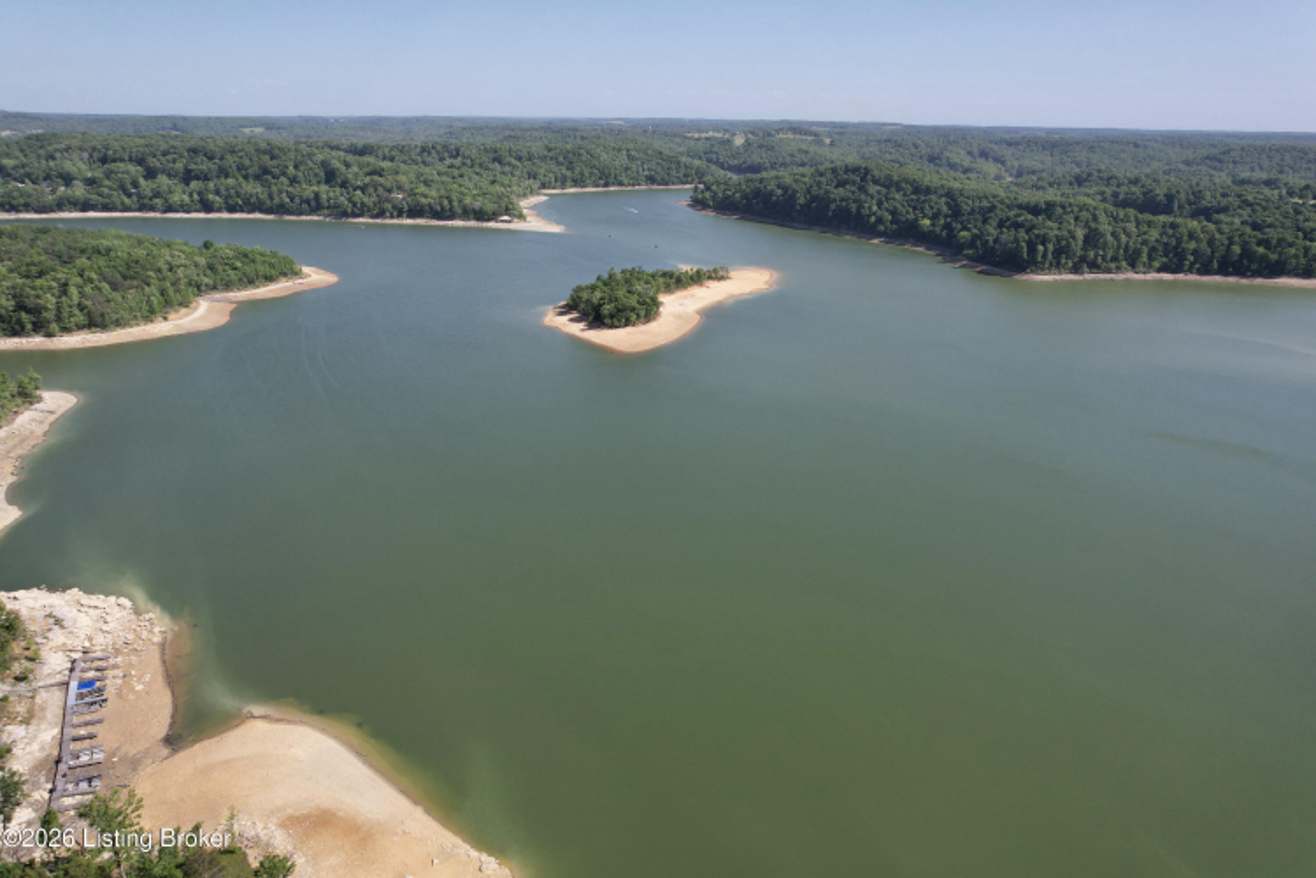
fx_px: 804
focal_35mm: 22
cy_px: 439
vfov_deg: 57.2
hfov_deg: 78.6
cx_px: 658
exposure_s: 1/1600
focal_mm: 8.38
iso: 110
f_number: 2.8
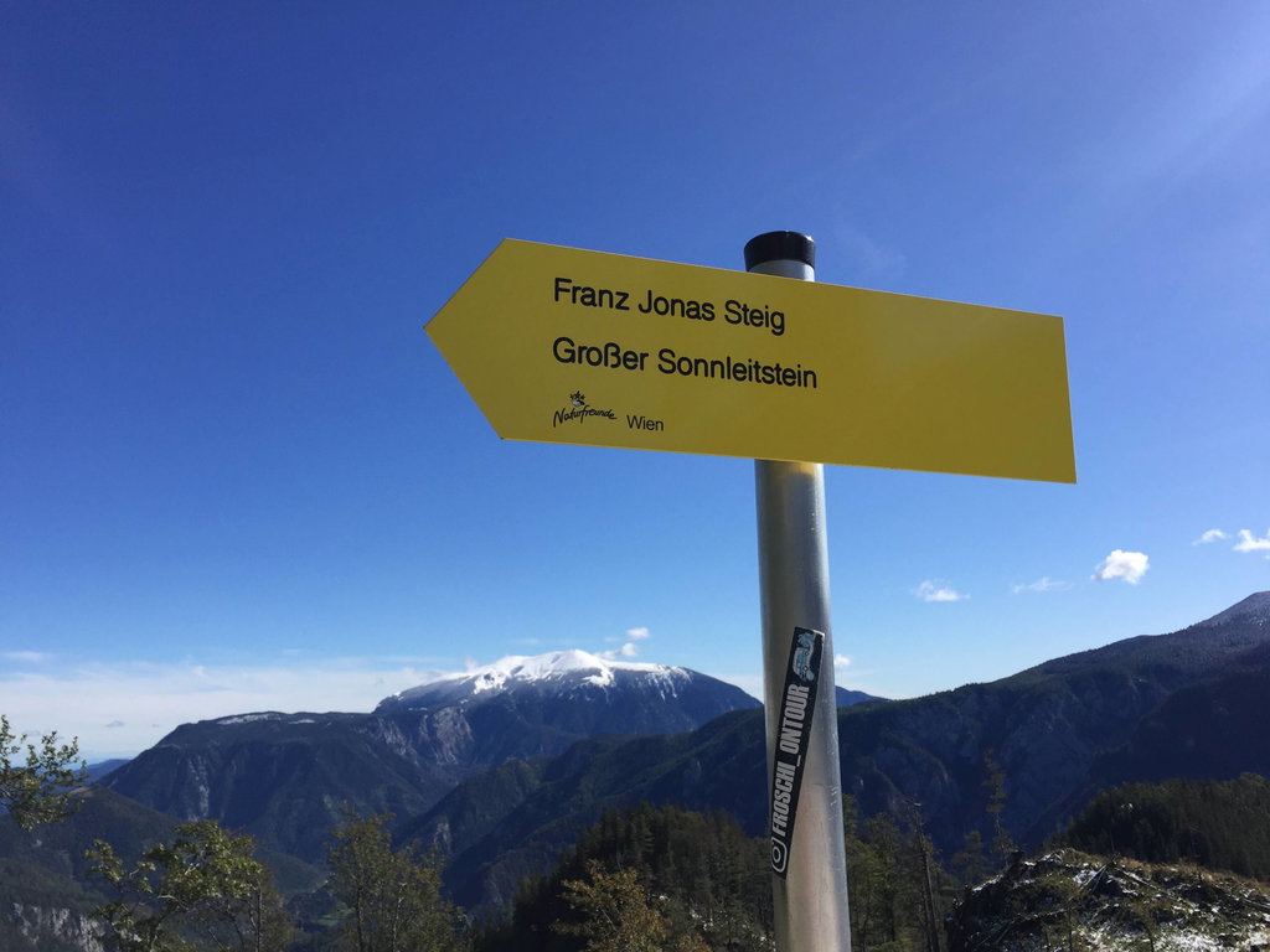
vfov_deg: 48.2
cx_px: 635
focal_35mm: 29
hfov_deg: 61.7
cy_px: 476
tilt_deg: +13.3
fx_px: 1064
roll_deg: +2.6
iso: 32
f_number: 2.2
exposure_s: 1/2639
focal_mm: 4.15
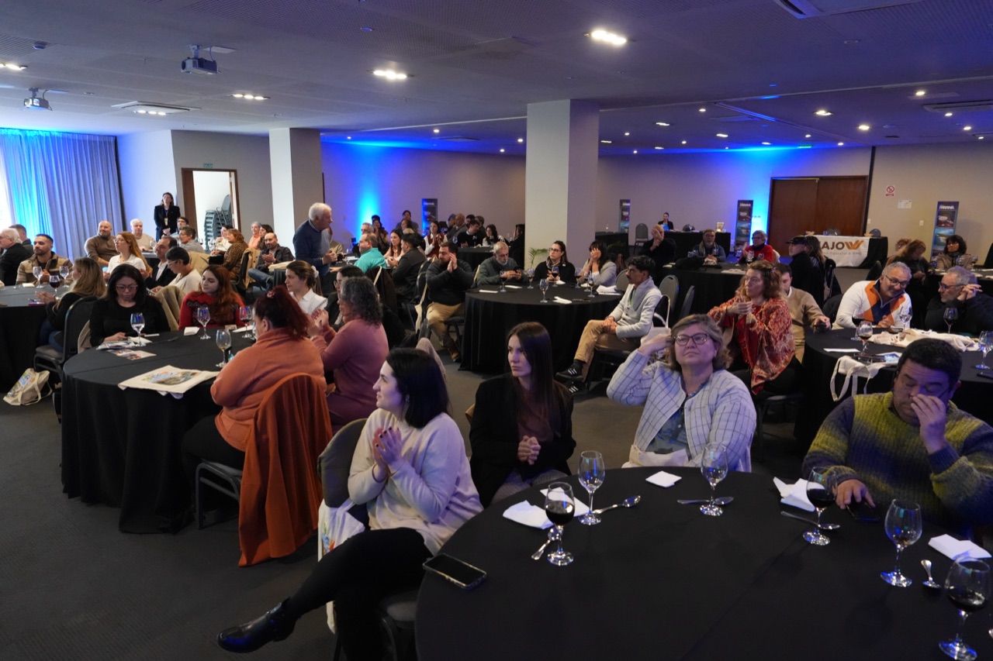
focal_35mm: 24
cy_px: 330
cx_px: 496
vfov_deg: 53.1
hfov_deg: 73.8
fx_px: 662
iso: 10000
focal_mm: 24
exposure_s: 1/200
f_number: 4
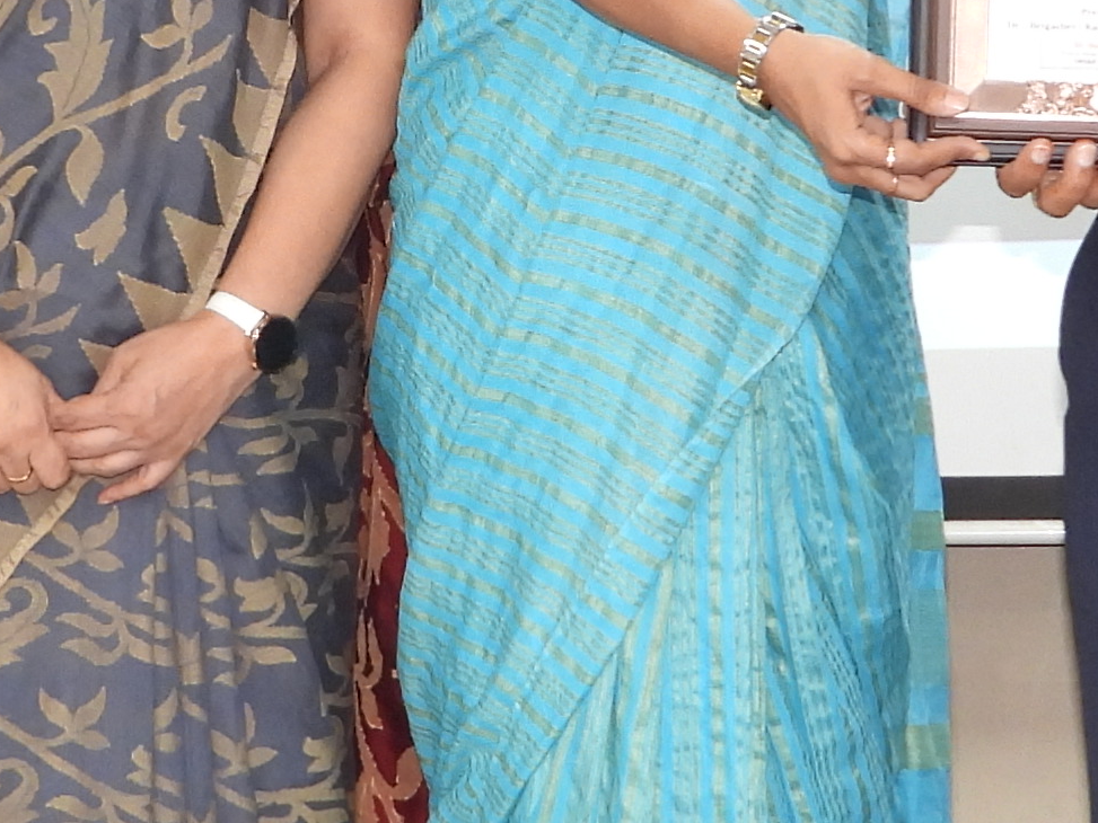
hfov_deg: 11.0
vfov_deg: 8.2
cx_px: 473
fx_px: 5710
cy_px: 192
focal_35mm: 180
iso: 200
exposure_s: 1/30
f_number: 3.2
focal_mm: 6.8
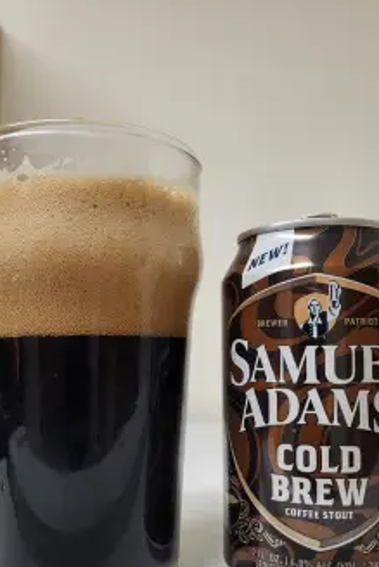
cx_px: 180
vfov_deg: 56.8
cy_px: 337
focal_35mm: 33
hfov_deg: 40.0
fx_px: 521
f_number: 1.8
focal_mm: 5.4
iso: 200
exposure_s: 1/52.5
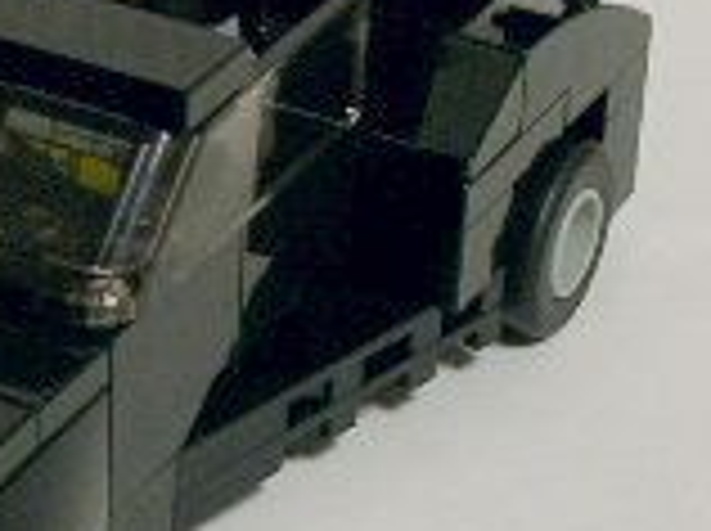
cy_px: 302
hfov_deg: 12.6
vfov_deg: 9.6
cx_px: -117
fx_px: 3158
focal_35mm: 154
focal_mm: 5.8
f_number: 3.5
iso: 100
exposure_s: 1/17.1
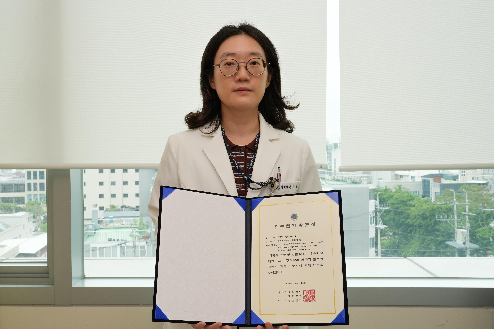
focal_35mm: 30
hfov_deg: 61.9
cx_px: 247
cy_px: 164
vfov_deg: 43.6
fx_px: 412
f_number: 13
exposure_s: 1/60
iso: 320
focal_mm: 30
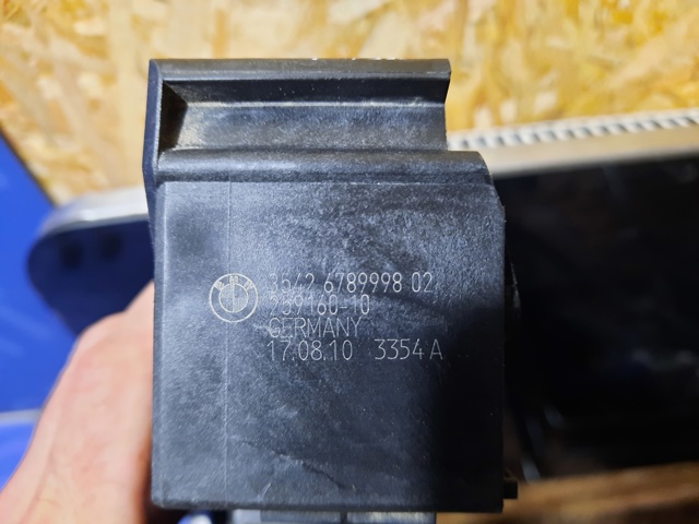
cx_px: 350
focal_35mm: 25
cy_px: 262
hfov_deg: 69.4
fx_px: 505
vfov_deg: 54.9
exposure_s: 1/25
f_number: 2
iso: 500
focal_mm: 4.6
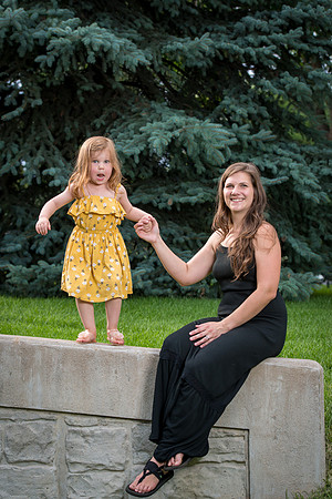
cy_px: 250
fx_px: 968
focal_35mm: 70
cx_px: 166
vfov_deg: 28.8
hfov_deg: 19.5
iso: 250
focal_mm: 70
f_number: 5
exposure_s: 1/200
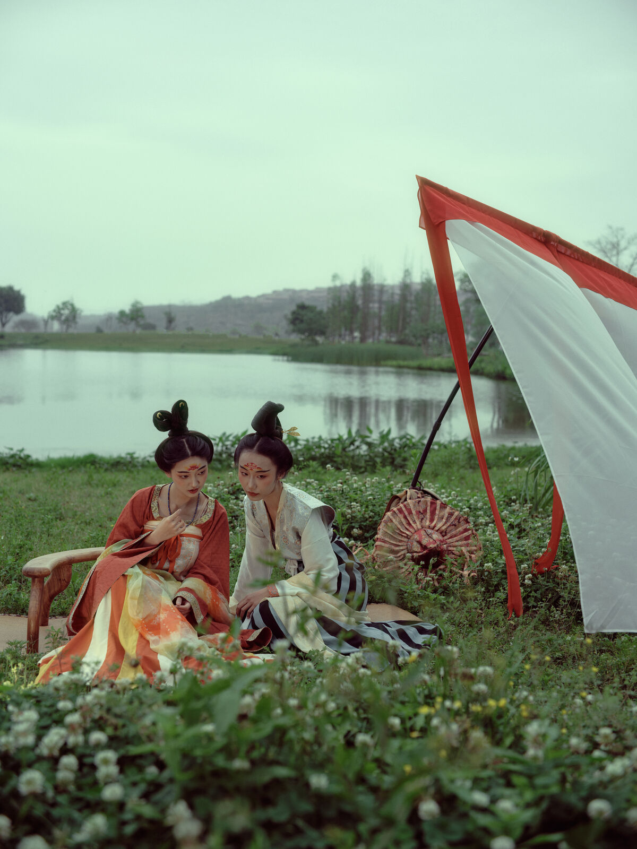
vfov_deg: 46.8
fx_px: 981
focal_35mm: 40
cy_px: 424
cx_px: 318
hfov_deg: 36.0
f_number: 3.5
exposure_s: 1/800
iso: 400
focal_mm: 50
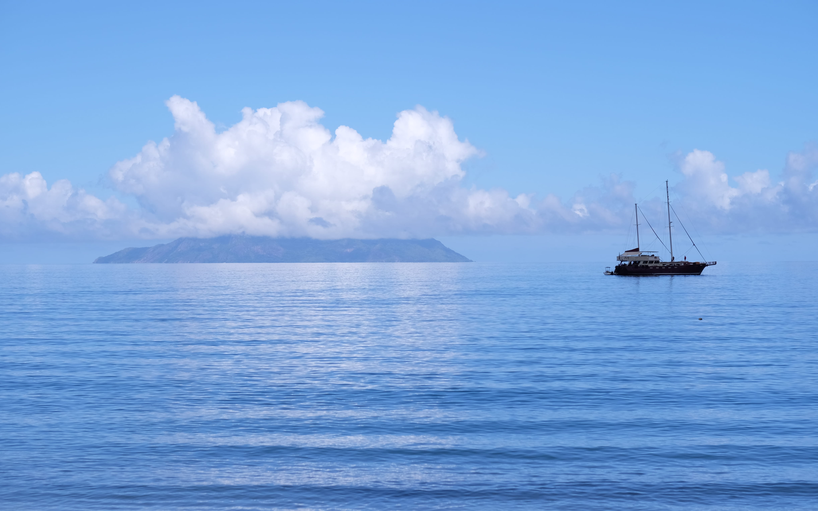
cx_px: 410
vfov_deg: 15.2
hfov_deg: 24.1
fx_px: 1917
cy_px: 259
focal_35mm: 86
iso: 200
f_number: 2.8
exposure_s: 1/4000
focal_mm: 56
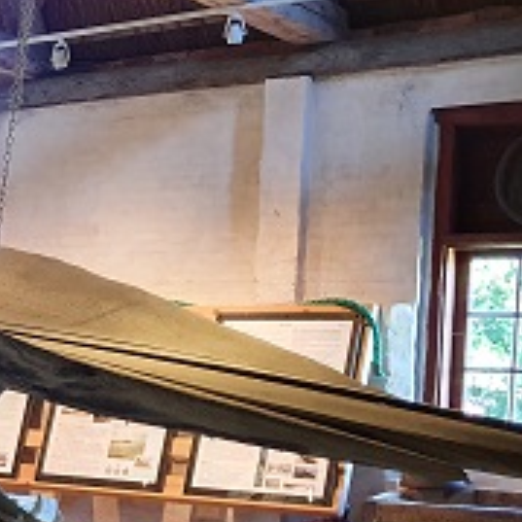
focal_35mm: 77
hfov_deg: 19.2
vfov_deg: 22.1
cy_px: 443
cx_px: -297
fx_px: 1314
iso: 320
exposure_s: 1/50
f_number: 1.5
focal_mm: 4.32
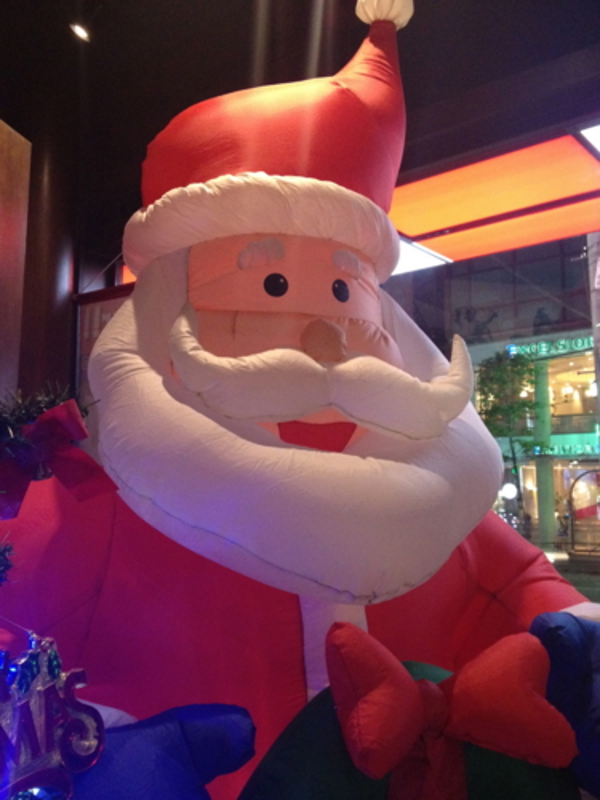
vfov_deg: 52.6
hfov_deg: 40.7
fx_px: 809
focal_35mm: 35
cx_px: 300
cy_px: 400
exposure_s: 1/17
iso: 400
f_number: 2.4
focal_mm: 4.28
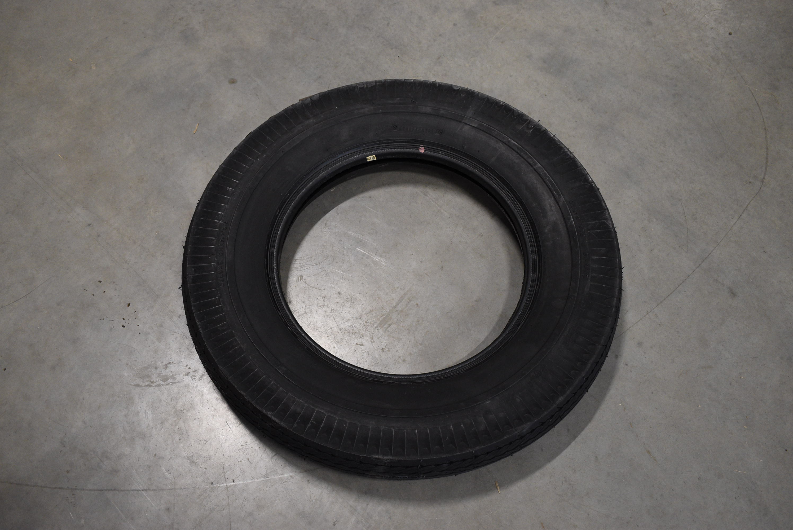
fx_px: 761
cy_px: 265
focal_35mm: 34
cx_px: 396
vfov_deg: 38.4
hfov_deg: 55.1
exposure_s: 1/100
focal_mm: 23
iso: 1250
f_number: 5
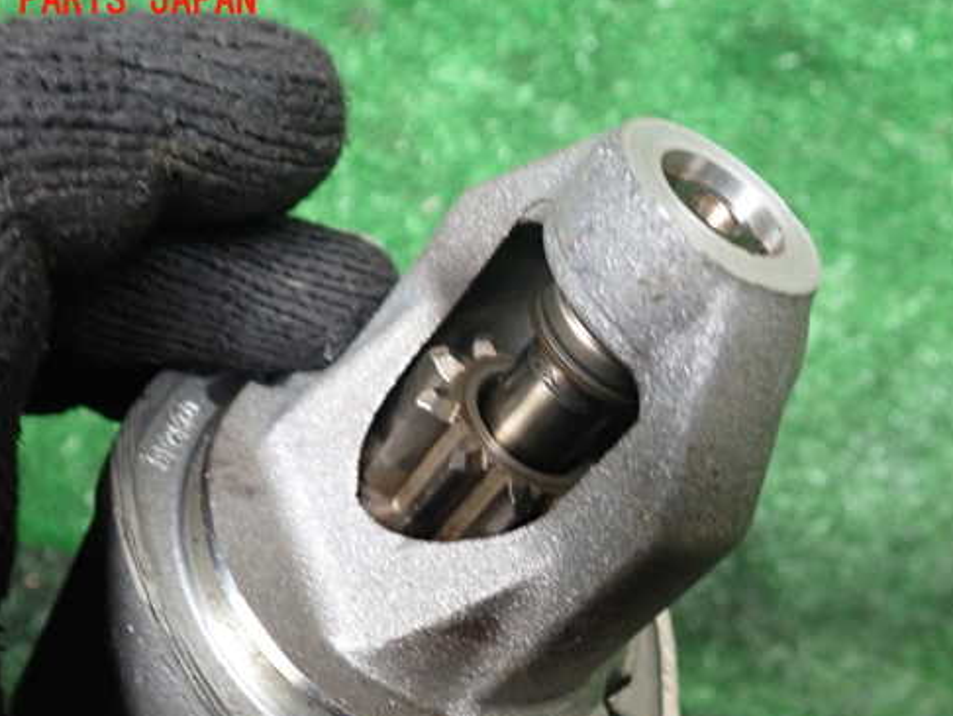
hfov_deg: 50.1
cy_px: 418
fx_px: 1019
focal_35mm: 37
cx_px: 488
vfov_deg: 38.6
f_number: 2.3
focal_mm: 5.4
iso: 250
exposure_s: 1/30
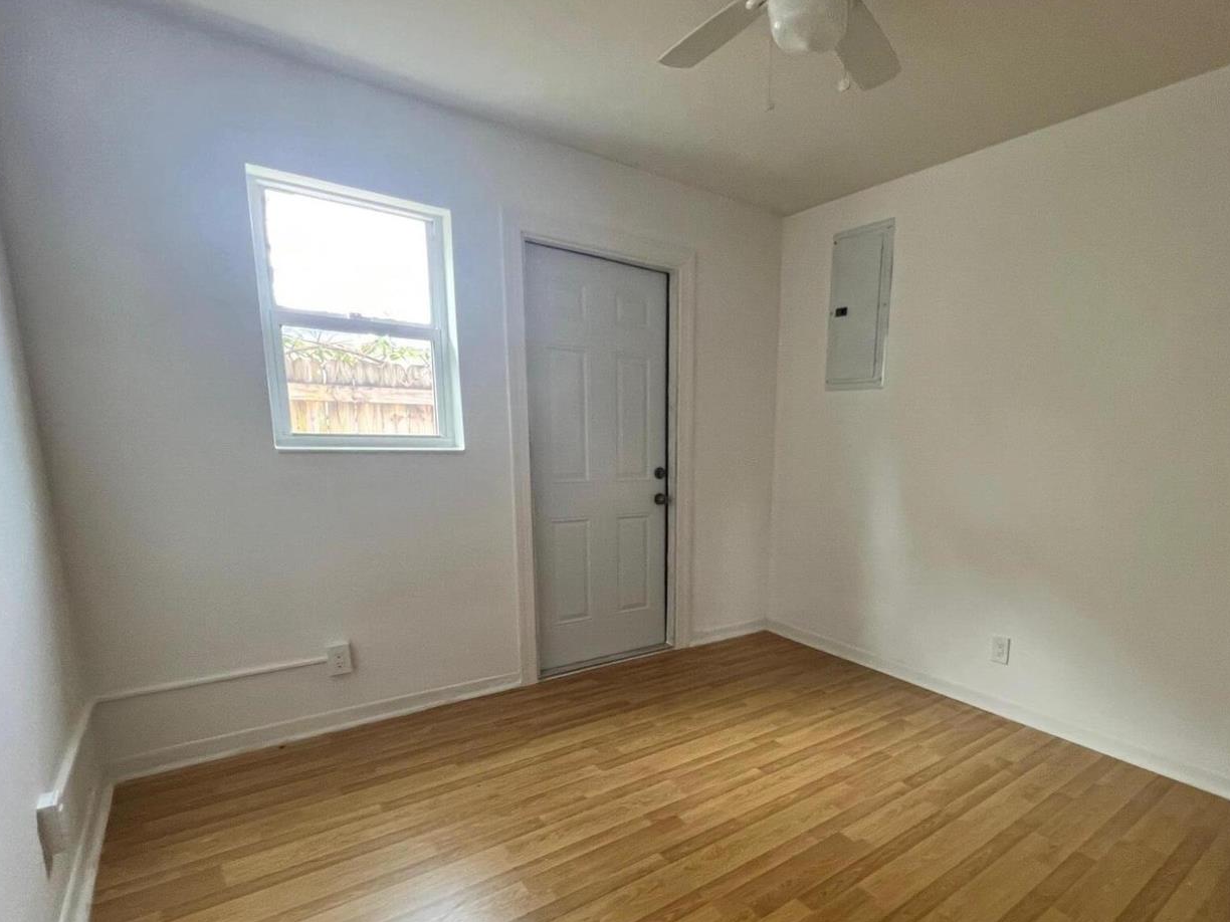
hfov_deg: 90.0
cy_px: 562
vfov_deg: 73.7
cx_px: 729
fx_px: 604
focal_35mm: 17
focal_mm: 1.57
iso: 250
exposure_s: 1/70
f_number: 1.8
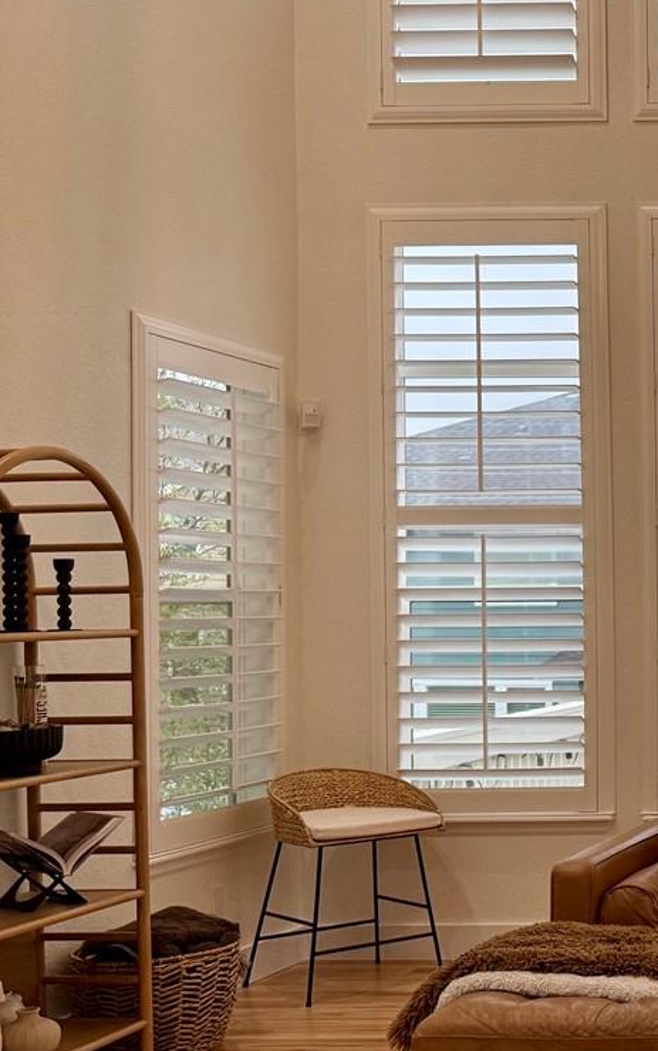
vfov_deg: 36.8
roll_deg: +0.6
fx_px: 1577
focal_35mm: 55
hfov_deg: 19.4
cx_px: 1079
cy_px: 588
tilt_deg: +0.3
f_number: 1.78
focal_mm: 6.76
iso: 160
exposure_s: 1/120
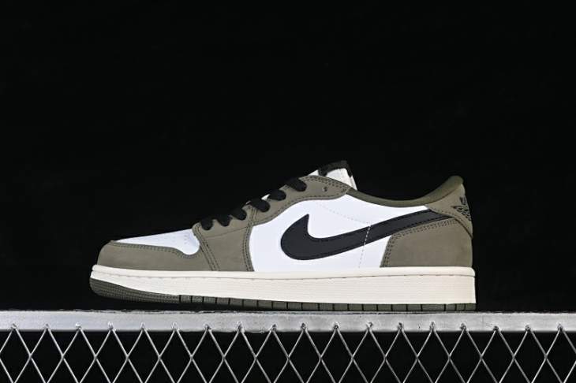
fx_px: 1199
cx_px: 288
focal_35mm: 75
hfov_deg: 27.0
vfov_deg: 18.2
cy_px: 192
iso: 160
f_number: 8
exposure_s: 1/80
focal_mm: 50
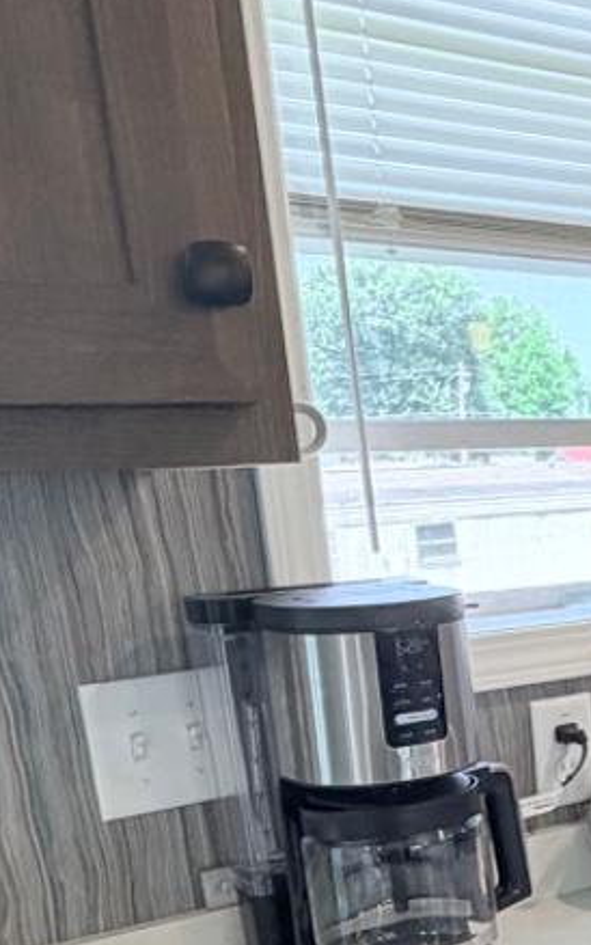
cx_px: 824
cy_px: 779
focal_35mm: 52
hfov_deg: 21.7
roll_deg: +2.3
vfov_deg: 37.2
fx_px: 1339
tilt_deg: -12.9
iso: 160
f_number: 2.2
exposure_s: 1/120
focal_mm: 2.22
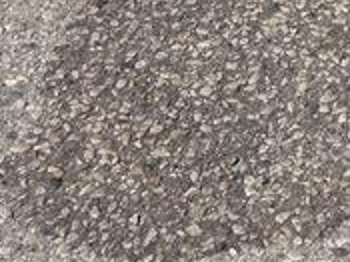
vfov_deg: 7.4
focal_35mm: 168
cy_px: -606
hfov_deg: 9.4
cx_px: 1024
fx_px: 1697
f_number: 1.7
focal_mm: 6.3
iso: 80
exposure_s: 1/6809
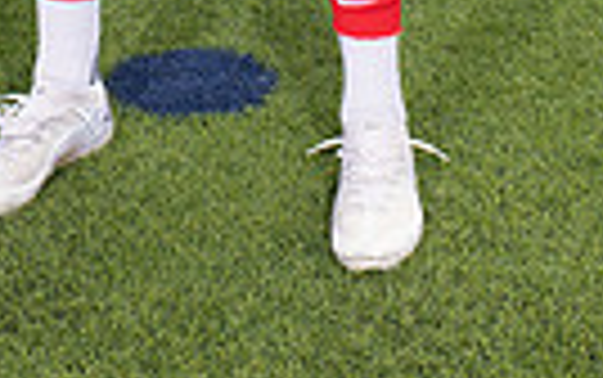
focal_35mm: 130
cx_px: 189
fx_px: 2138
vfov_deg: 9.0
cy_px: -572
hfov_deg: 16.0
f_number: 7.1
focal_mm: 38
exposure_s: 1/400
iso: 125
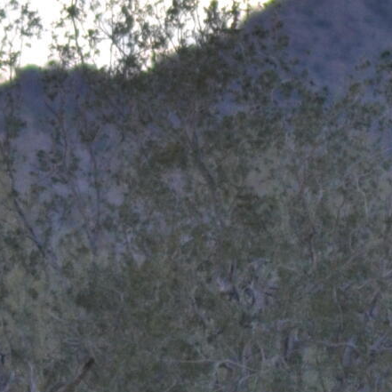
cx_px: -22
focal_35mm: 1474
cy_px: 533
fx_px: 18885
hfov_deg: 1.2
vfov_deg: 1.2
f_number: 4.5
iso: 400
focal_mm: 170
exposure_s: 1/1000
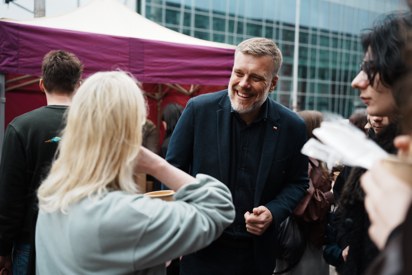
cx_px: 206
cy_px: 138
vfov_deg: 37.9
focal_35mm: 35
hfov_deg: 54.4
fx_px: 401
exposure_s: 1/1250
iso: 100
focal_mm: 35
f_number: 2.2
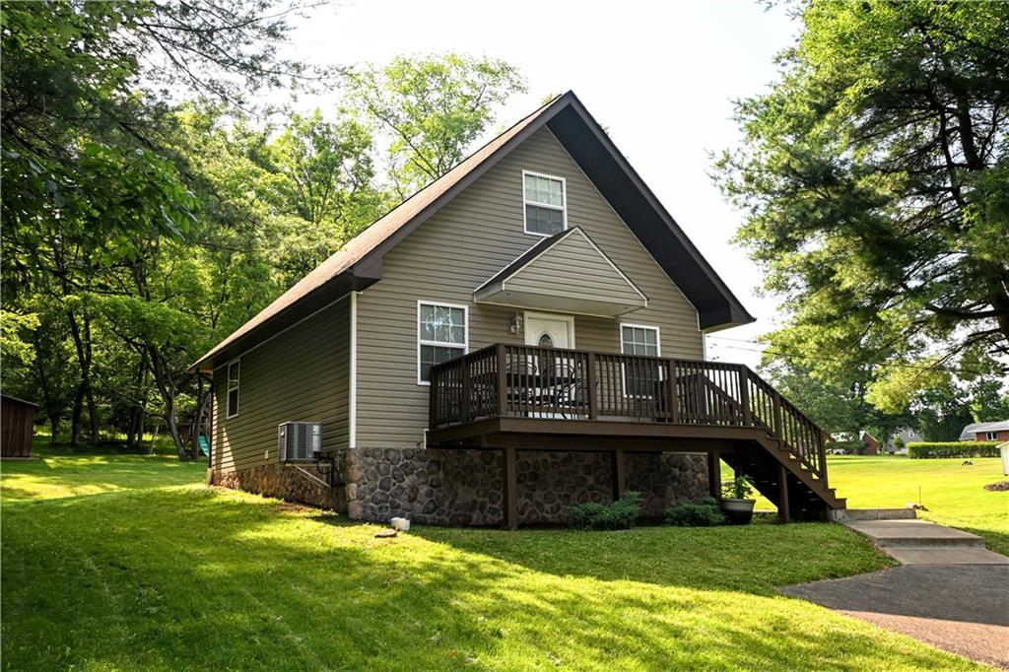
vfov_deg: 39.9
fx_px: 925
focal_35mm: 33
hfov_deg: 57.2
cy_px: 336
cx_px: 504
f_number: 5.6
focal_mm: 22
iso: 100
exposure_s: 1/125
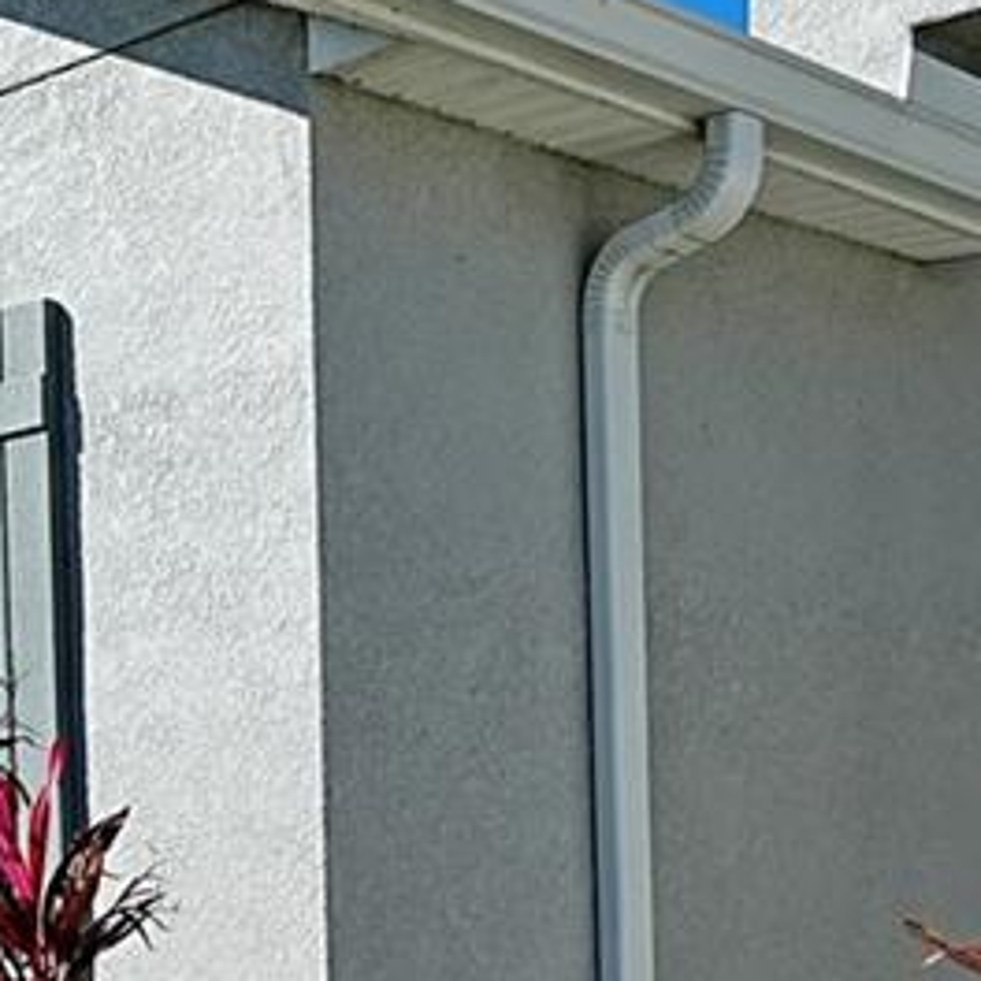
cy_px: 1066
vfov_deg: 21.6
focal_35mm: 76
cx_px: 565
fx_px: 2440
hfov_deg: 22.7
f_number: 18
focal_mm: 14.8
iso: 100
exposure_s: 1/80
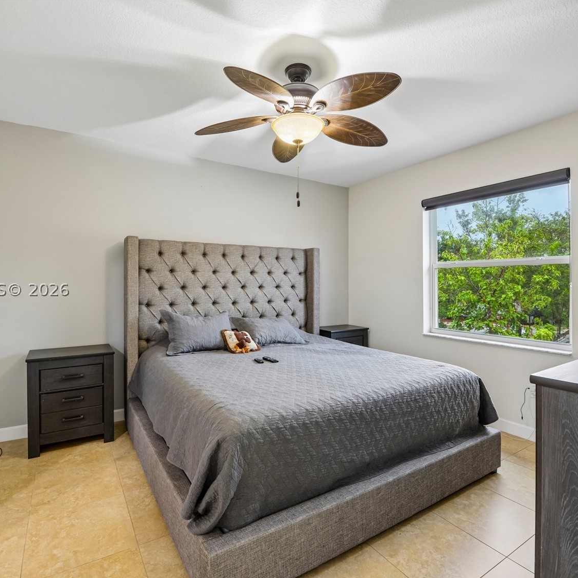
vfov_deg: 80.7
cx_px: 271
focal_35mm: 18
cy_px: 289
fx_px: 340
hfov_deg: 80.6
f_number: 9
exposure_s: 1
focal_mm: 14
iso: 200
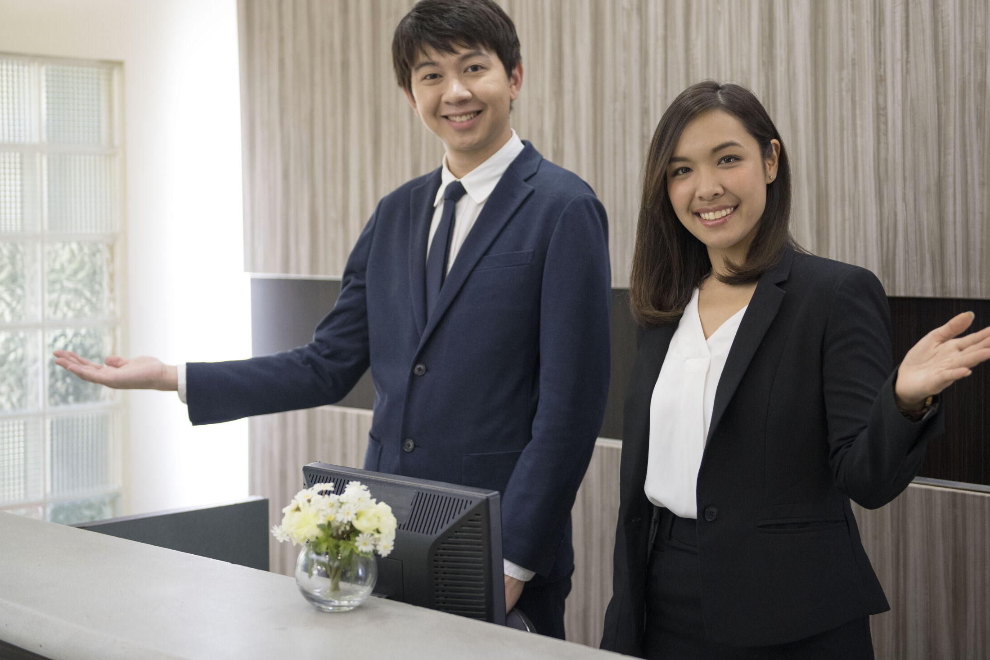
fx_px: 1760
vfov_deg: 21.2
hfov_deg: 31.4
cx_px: 513
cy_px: 290
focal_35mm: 64
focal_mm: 55
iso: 1250
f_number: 2.8
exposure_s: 1/250
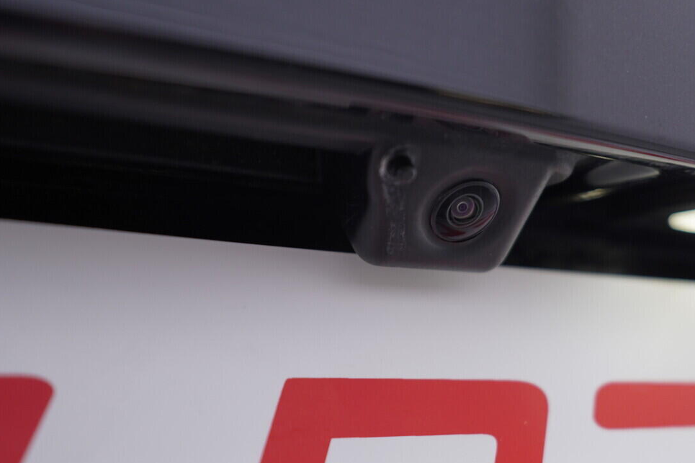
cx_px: 457
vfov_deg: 28.0
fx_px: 927
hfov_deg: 40.7
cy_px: 199
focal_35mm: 48
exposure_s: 1/50
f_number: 3.2
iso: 125
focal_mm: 24
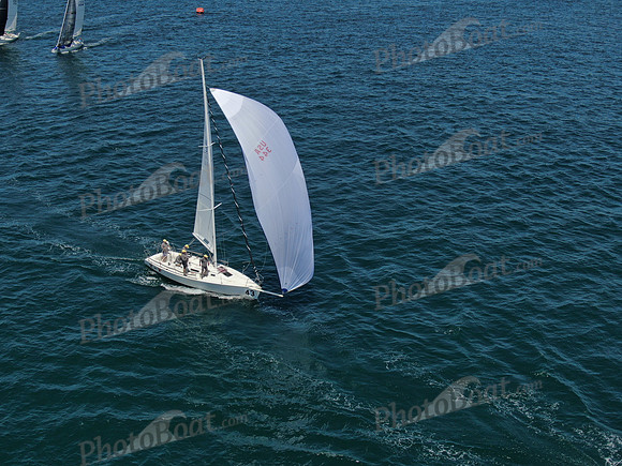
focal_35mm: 48
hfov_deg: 39.7
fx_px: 862
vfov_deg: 30.3
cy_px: 233
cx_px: 311
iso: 100
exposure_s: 1/1250
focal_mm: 8.6
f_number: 3.8
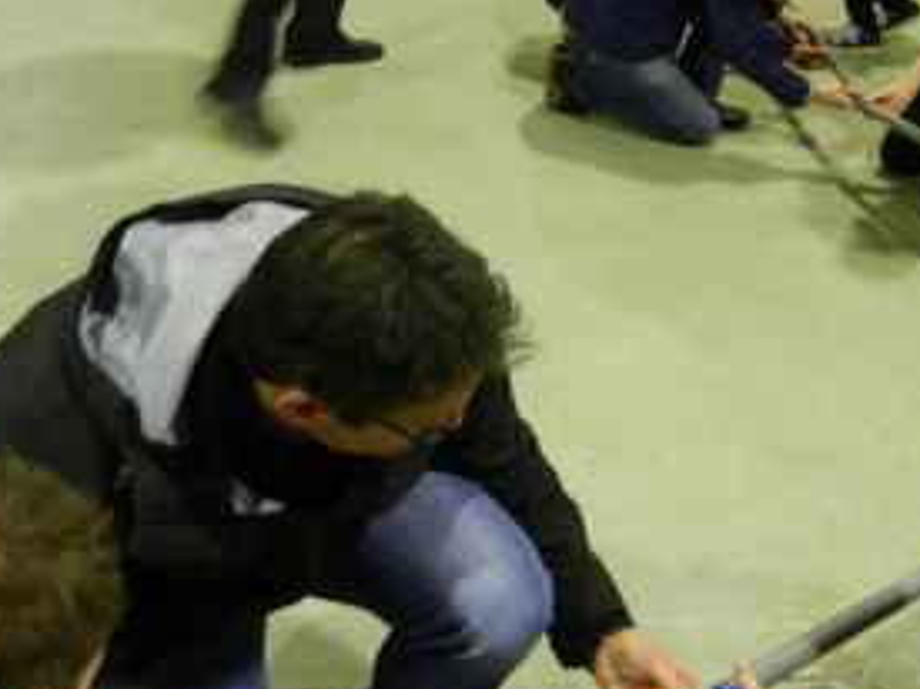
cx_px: 703
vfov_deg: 26.8
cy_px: 204
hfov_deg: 34.7
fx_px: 1435
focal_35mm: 54
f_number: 3.6
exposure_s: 1/15
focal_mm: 5.1
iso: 400
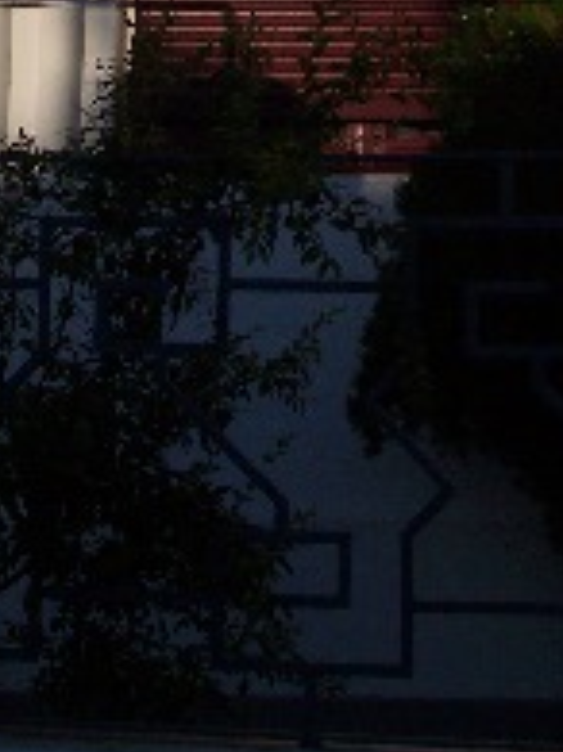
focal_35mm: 117
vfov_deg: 15.9
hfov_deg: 12.6
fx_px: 2540
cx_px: 507
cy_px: -239
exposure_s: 1/1000
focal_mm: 8
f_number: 4.8
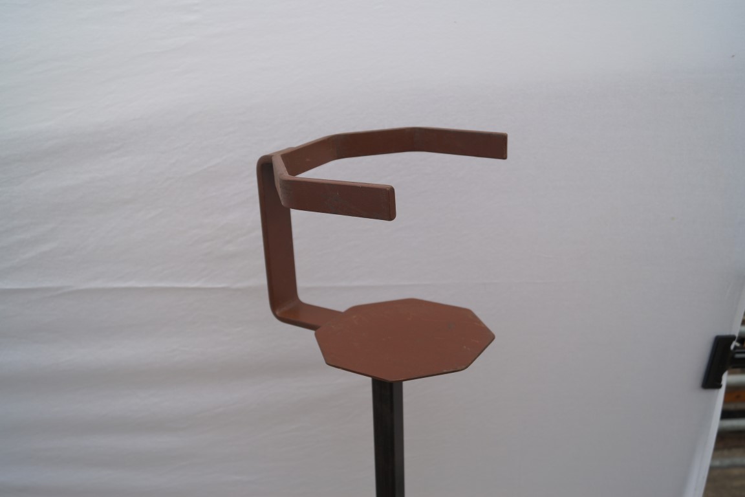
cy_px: 248
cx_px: 372
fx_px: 683
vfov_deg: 40.0
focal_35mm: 33
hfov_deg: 57.2
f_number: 4
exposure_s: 1/250
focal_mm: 22
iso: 100
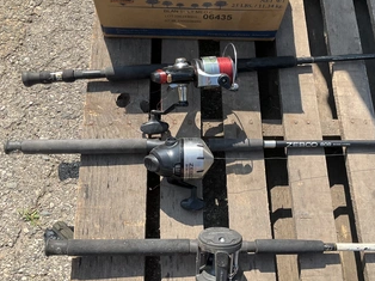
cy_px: 127
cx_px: 234
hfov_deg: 49.7
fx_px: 401
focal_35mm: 37
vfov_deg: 38.6
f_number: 1.8
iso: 25
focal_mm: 3
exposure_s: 1/829
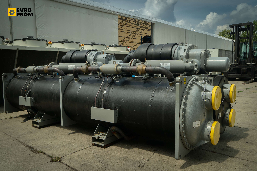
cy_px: 86
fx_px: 207
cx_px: 128
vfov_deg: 45.0
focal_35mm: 29
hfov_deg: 63.7
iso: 320
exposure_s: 1/200
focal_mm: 29
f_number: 9
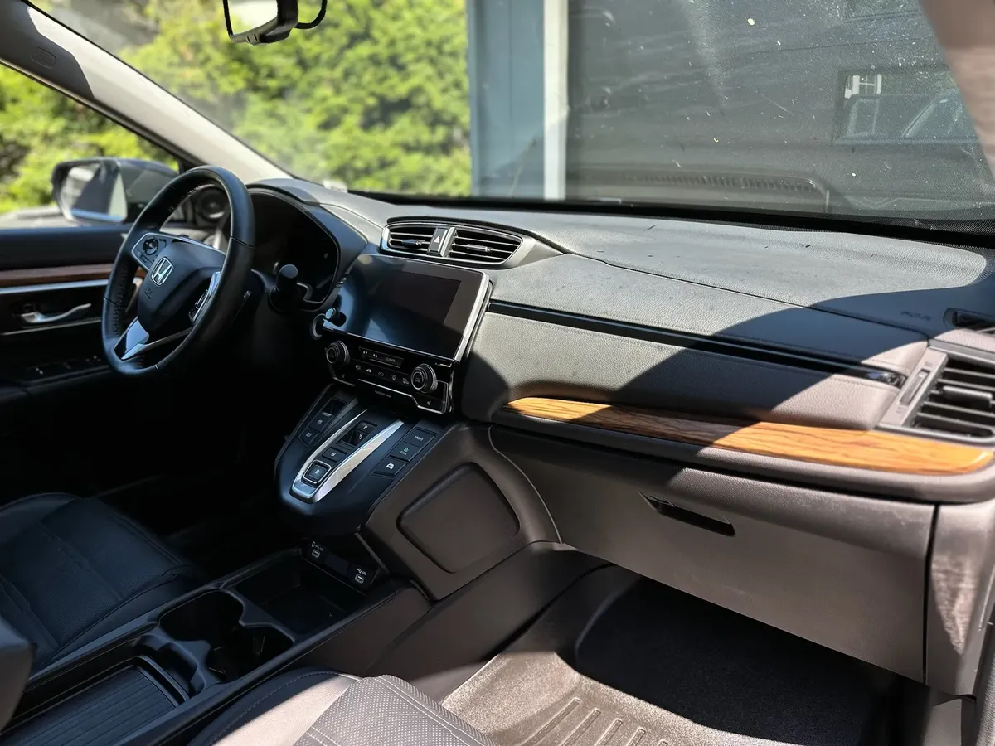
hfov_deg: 71.6
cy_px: 373
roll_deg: +1.4
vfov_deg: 56.8
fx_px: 690
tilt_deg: -18.1
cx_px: 498
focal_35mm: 24
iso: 80
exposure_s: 1/458
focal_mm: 6.86
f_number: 1.78
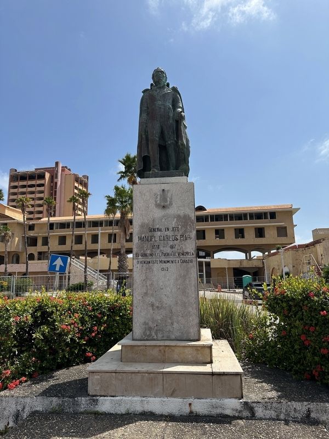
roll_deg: +0.3
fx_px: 304
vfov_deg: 71.6
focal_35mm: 24
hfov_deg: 56.8
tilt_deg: +10.8
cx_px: 164
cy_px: 220
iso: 80
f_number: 1.78
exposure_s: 1/7042
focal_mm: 6.86
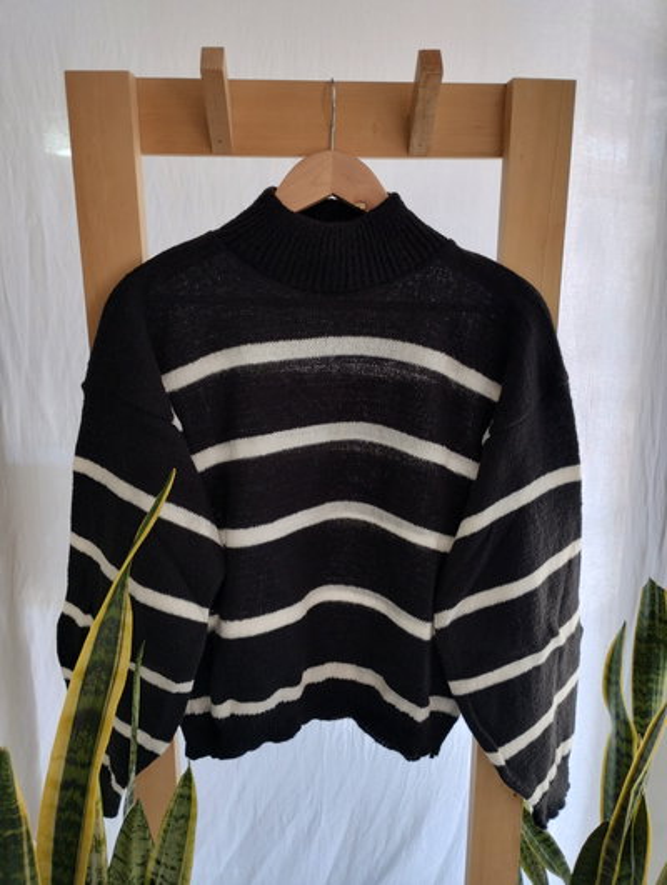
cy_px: 442
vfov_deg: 63.4
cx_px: 334
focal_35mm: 28
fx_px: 717
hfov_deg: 49.9
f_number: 1.8
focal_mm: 4.27
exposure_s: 1/50
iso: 269
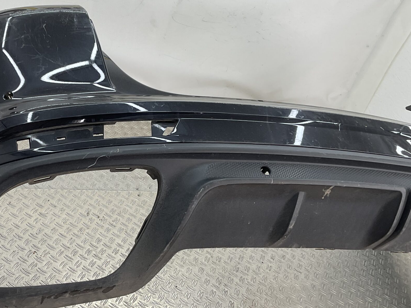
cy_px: 135
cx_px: 127
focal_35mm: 47
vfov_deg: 30.8
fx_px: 558
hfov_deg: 39.8
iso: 20
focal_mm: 3
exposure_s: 1/100
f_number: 1.8
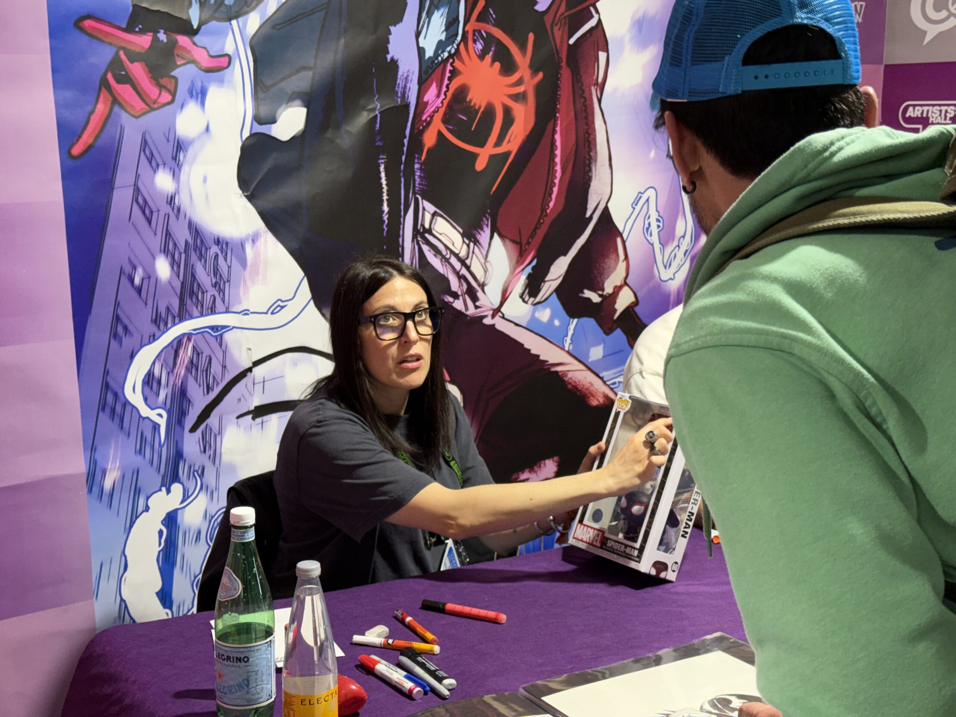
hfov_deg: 39.7
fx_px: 1326
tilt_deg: -10.7
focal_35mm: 48
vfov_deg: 30.3
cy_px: 358
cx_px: 478
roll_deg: -0.4
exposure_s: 1/100
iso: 160
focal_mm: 6.76
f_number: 1.78
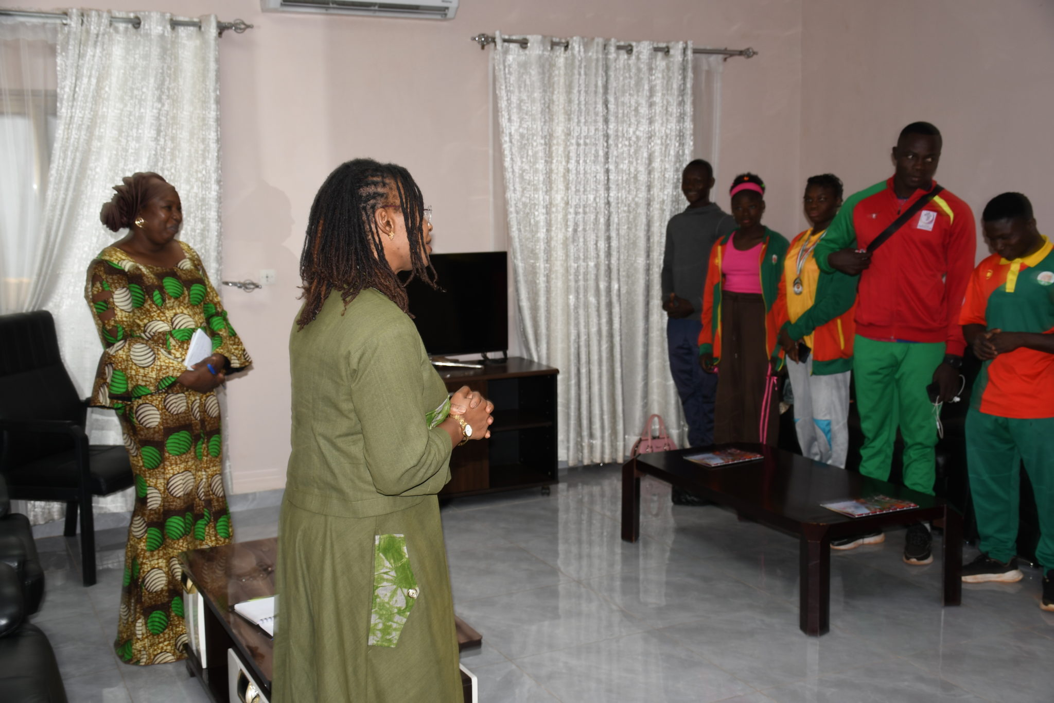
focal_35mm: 48
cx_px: 527
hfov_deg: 41.1
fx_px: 1405
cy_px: 352
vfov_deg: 28.1
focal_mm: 32
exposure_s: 1/60
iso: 200
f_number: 4
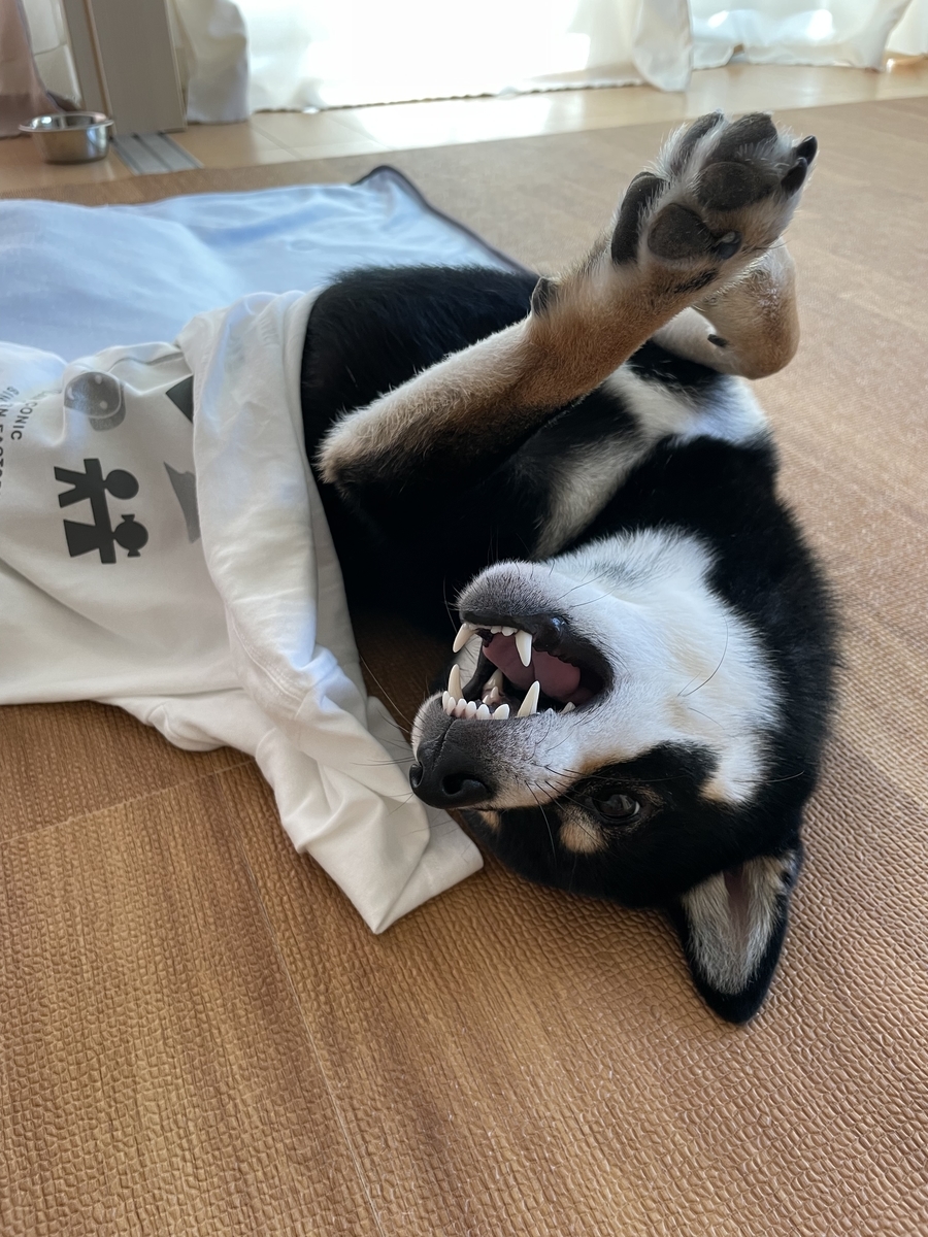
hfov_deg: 53.1
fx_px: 929
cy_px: 618
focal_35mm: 26
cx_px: 464
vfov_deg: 67.3
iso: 125
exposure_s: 1/89
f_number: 1.6
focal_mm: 4.2
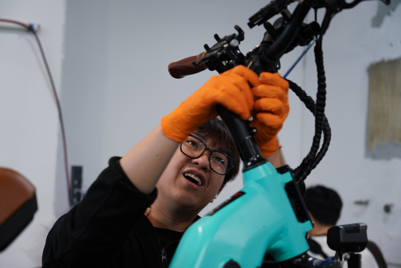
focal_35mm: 68
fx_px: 758
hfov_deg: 29.6
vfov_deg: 20.0
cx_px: 200
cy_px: 134
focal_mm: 68
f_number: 4
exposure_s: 1/30
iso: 400
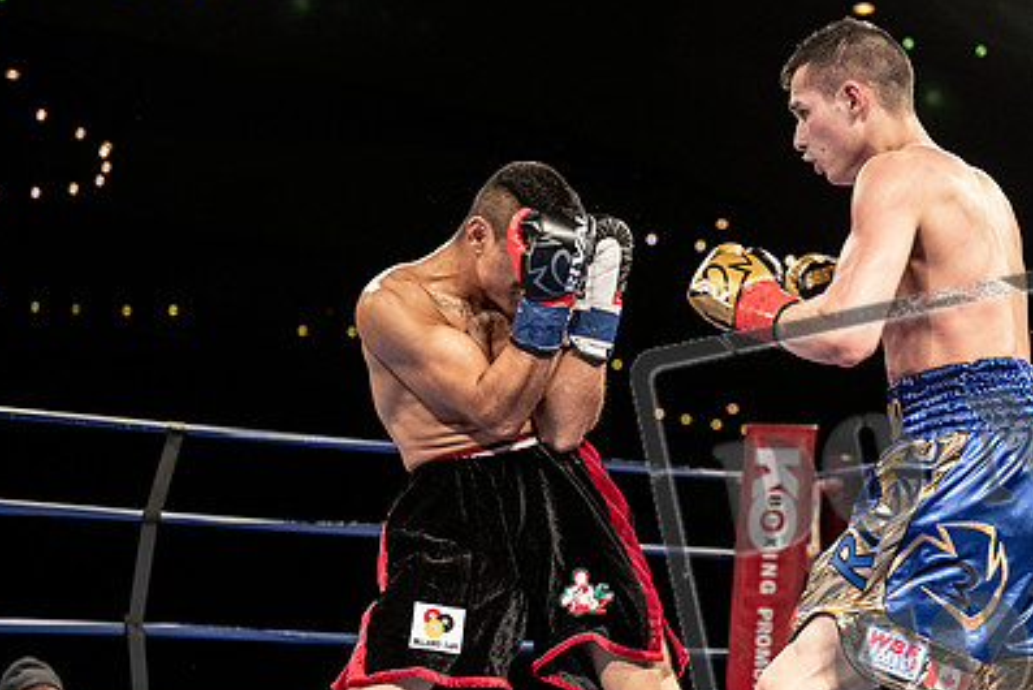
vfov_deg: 18.7
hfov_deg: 27.6
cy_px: 394
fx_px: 2095
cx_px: 637
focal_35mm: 73
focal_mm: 50
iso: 2500
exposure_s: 1/1000
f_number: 2.8
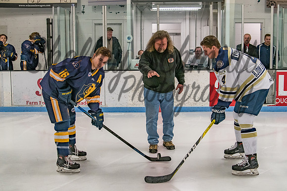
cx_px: 149
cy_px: 86
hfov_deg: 41.7
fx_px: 377
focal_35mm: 47
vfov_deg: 28.5
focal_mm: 28
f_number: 5
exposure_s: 1/250
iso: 640
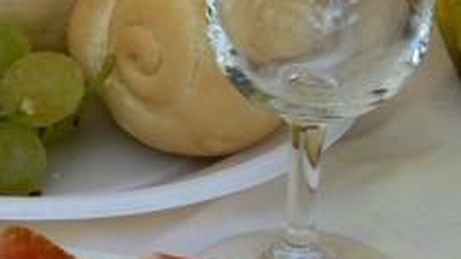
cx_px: -155
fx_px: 4014
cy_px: 243
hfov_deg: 6.5
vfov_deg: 3.7
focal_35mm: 328
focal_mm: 75
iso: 100
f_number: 22
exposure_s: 1/20
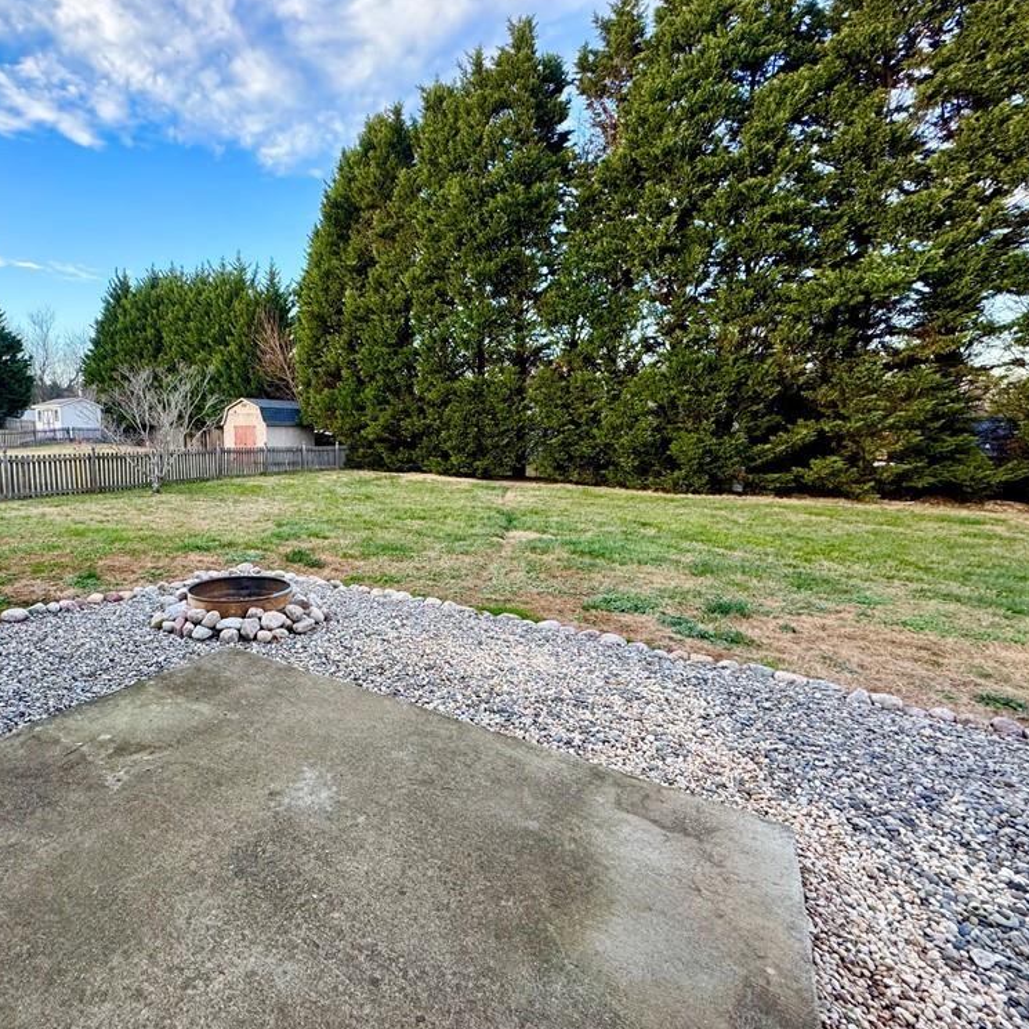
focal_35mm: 17
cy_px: 521
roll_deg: -0.1
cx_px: 340
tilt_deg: -9.5
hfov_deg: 81.0
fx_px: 572
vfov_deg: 84.0
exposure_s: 1/99
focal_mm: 2.22
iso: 125
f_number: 2.2
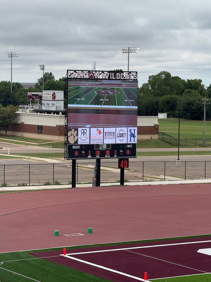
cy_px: 141
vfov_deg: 16.4
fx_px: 975
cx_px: 106
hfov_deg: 12.3
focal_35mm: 120
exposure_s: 1/1368
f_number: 2.8
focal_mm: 15.66
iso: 64
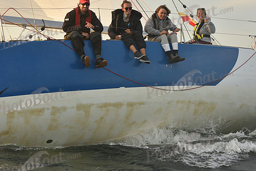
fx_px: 704
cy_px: 59
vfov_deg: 13.8
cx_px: 114
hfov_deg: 20.6
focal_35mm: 99
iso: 250
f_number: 4.5
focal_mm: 70
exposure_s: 1/640
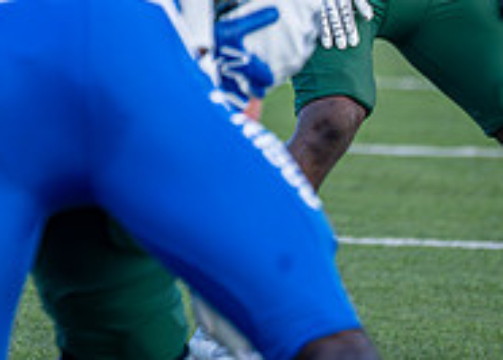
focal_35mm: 854
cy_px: -358
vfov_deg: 1.7
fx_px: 12204
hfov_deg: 2.4
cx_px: -197
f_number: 2.8
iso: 500
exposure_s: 1/1250
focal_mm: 200
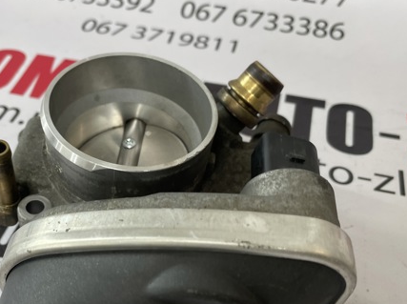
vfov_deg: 36.5
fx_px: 458
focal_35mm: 39
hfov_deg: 47.7
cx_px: 168
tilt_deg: -42.6
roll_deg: -1.1
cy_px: 192
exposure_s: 1/100
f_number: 1.6
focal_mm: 4.2
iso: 50
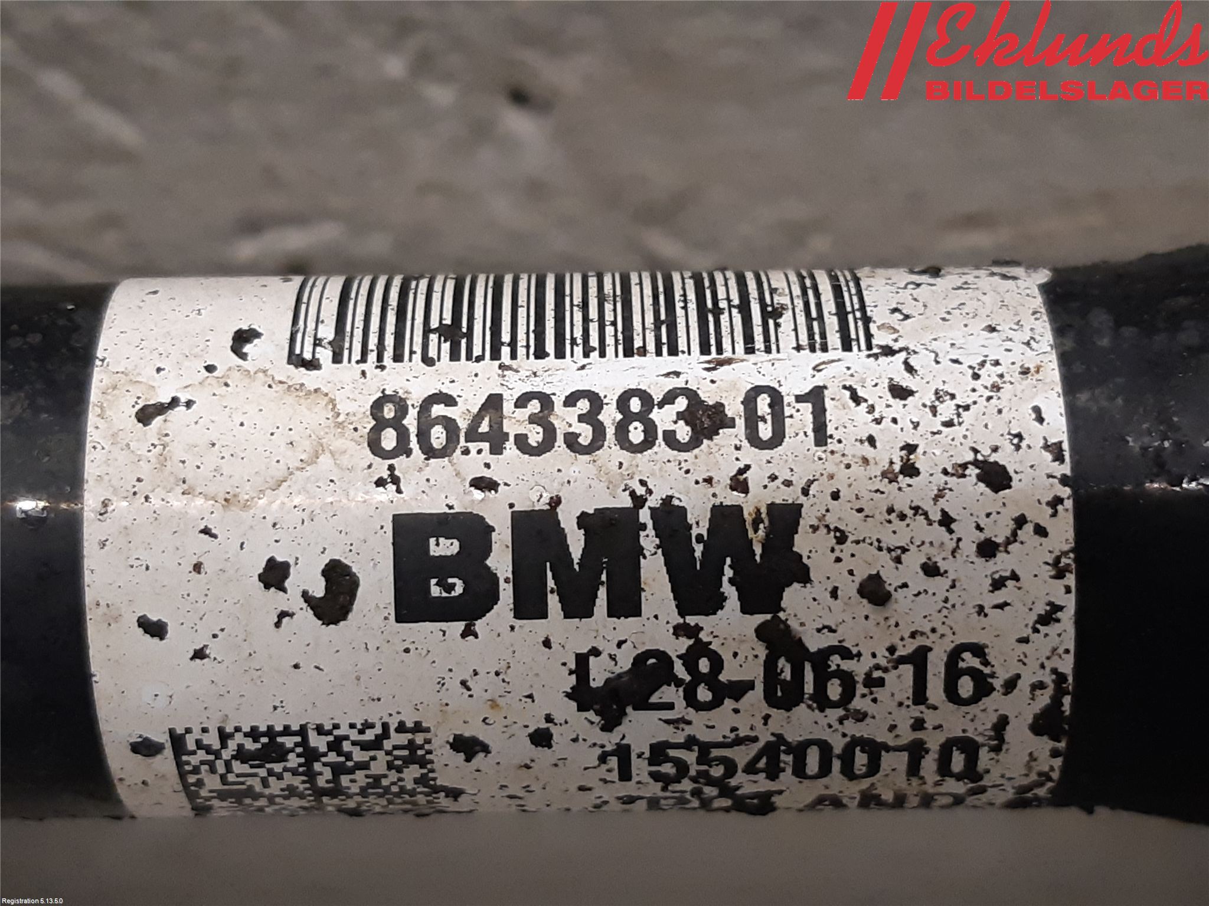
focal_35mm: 26
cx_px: 604
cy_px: 453
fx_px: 908
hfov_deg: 67.3
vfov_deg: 53.1
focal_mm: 3.93
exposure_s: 1/50
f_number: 1.7
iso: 200
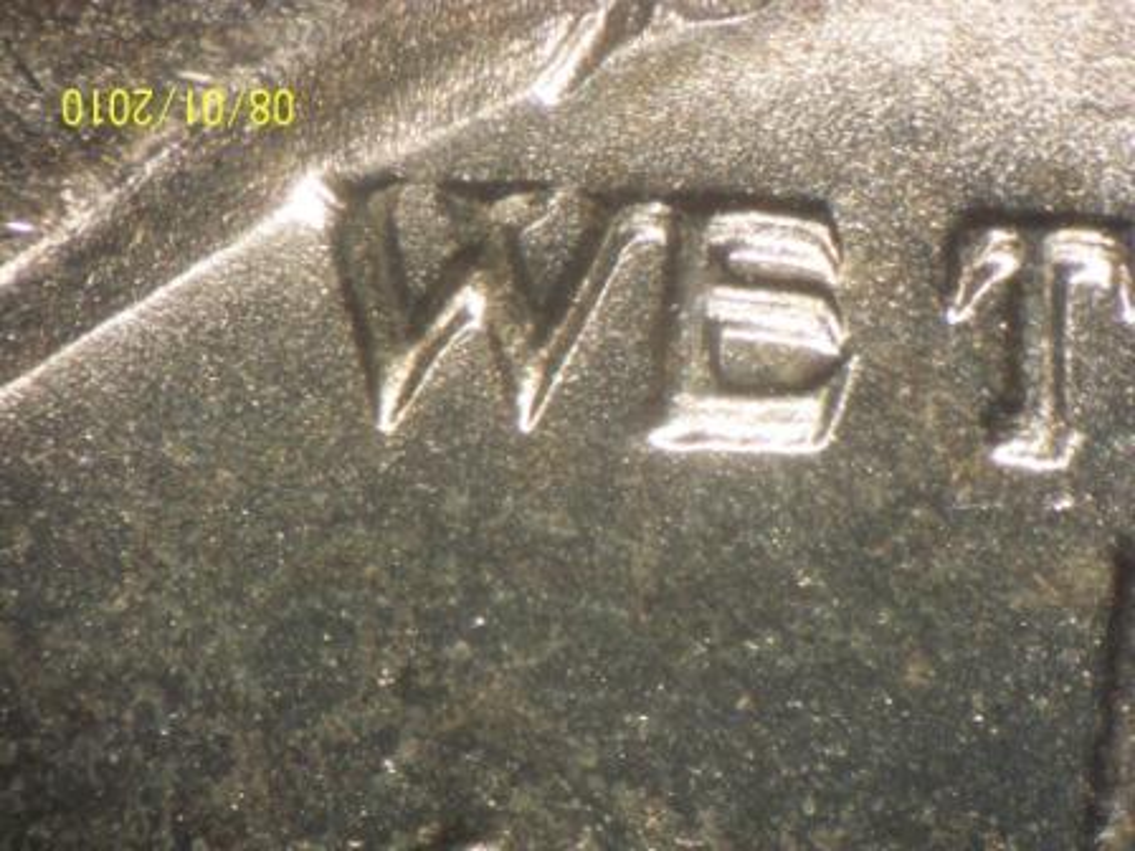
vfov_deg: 10.3
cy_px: 426
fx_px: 4722
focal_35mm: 144
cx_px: 568
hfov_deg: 13.7
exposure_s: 1/45
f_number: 4.9
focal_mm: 22.4
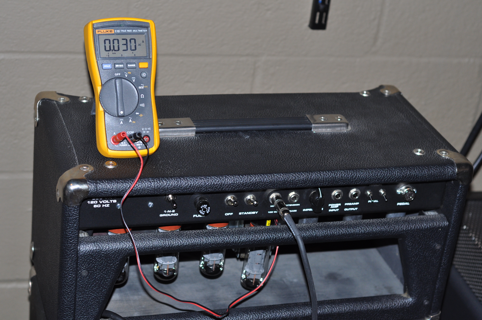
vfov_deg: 18.1
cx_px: 241
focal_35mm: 75
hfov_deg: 27.0
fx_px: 1003
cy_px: 160
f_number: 4
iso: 400
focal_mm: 50
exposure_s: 1/200
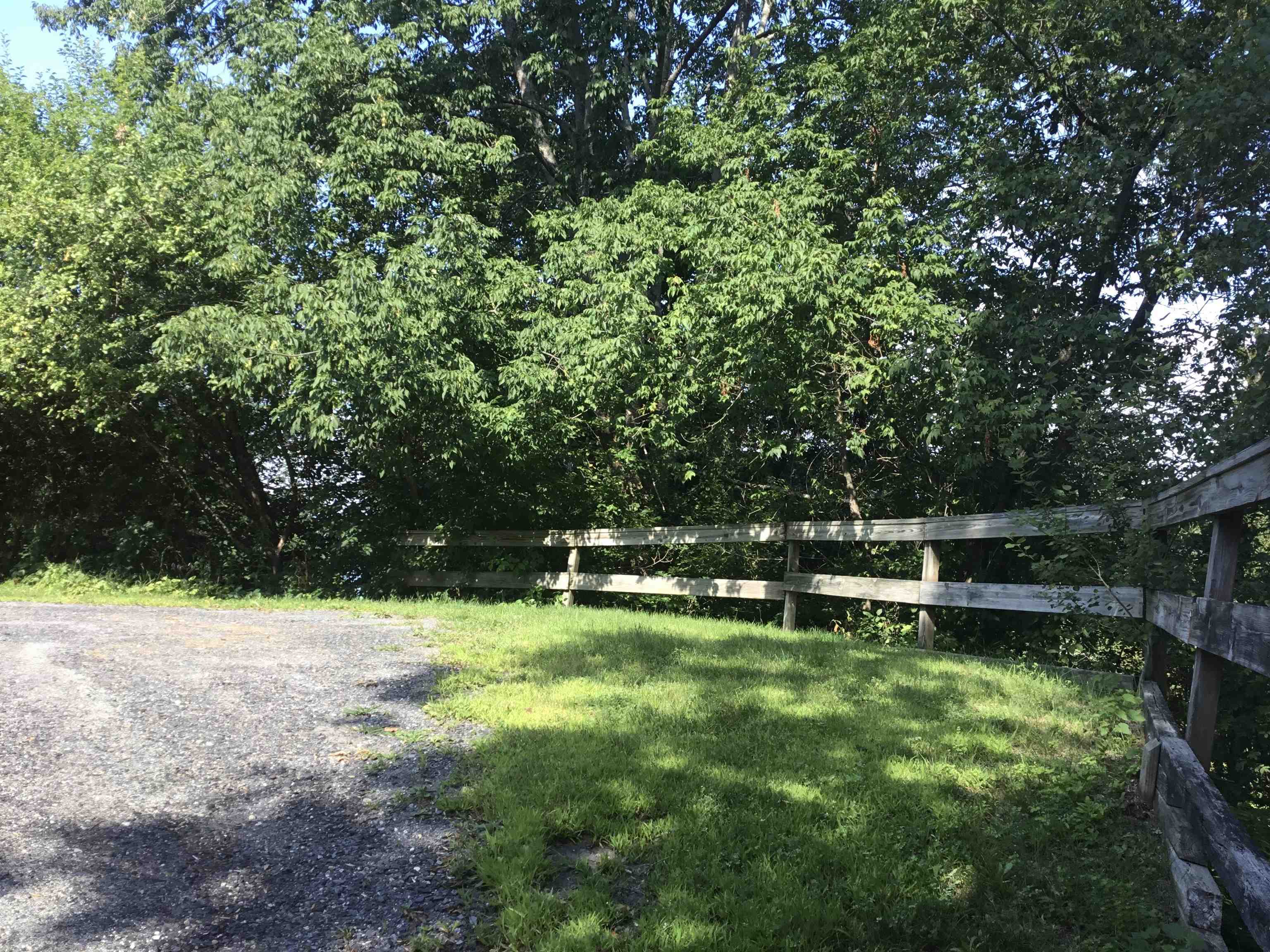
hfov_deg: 58.4
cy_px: 476
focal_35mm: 31
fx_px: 1137
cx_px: 635
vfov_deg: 45.4
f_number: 2.4
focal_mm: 3.3
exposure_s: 1/172
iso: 25
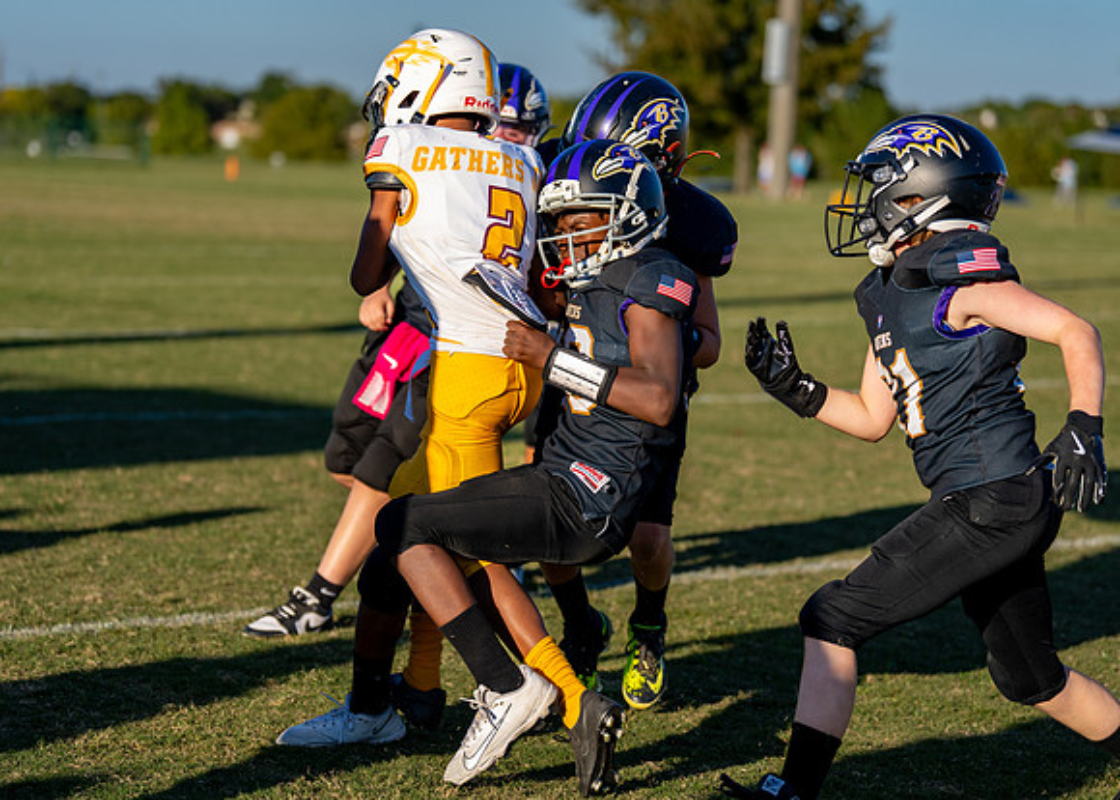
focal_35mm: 105
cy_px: 397
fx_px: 3332
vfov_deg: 13.7
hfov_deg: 19.1
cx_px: 538
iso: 160
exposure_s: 1/2000
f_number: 2.8
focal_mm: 97
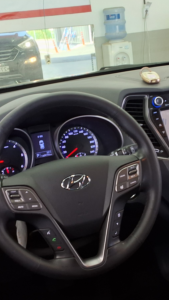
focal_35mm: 55
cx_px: 107
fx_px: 438
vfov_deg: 37.7
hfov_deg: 21.8
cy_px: 124
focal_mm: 2.91
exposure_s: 1/40
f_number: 1.9
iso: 50
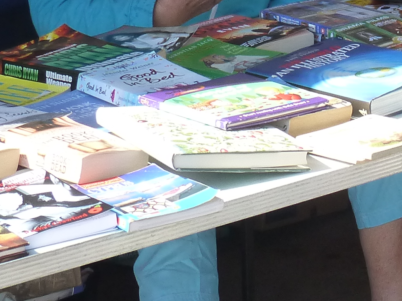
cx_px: 390
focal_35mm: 183
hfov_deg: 10.7
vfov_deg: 8.0
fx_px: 2125
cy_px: -140
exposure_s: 1/320
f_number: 4.1
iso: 160
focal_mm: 7.9
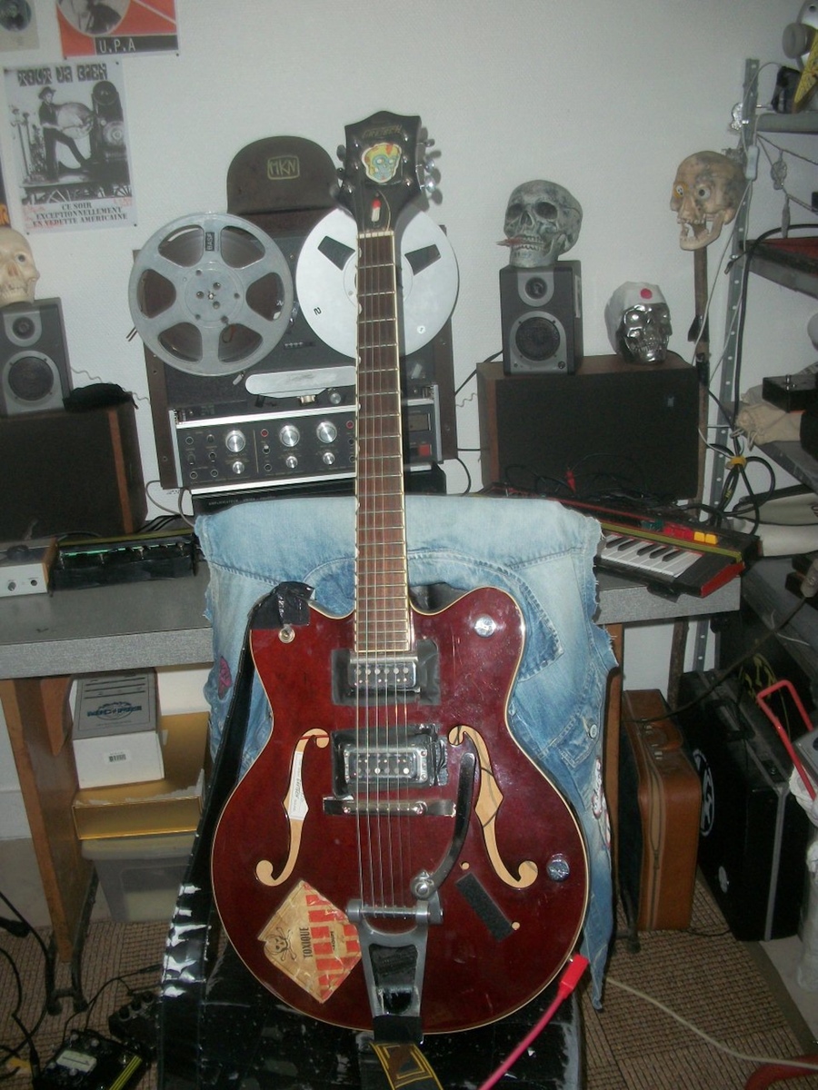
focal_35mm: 35
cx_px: 409
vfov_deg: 52.6
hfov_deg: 40.7
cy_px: 545
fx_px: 1103
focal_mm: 6.3
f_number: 3.1
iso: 160
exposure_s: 1/30
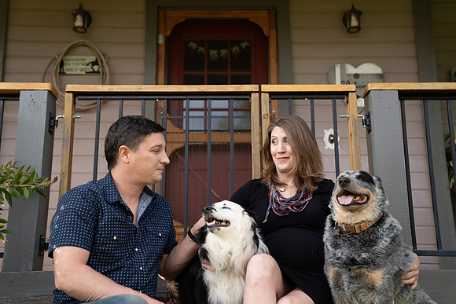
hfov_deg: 43.6
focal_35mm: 45
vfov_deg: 29.9
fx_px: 570
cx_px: 228
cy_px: 152
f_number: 2.8
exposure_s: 1/250
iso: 125
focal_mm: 45
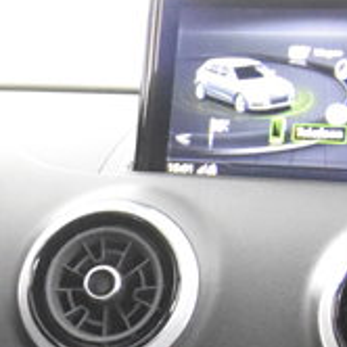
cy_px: 524
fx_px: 1781
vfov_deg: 10.7
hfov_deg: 10.0
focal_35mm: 157
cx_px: -437
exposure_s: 1/30
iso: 10000
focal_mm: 20
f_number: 2.8
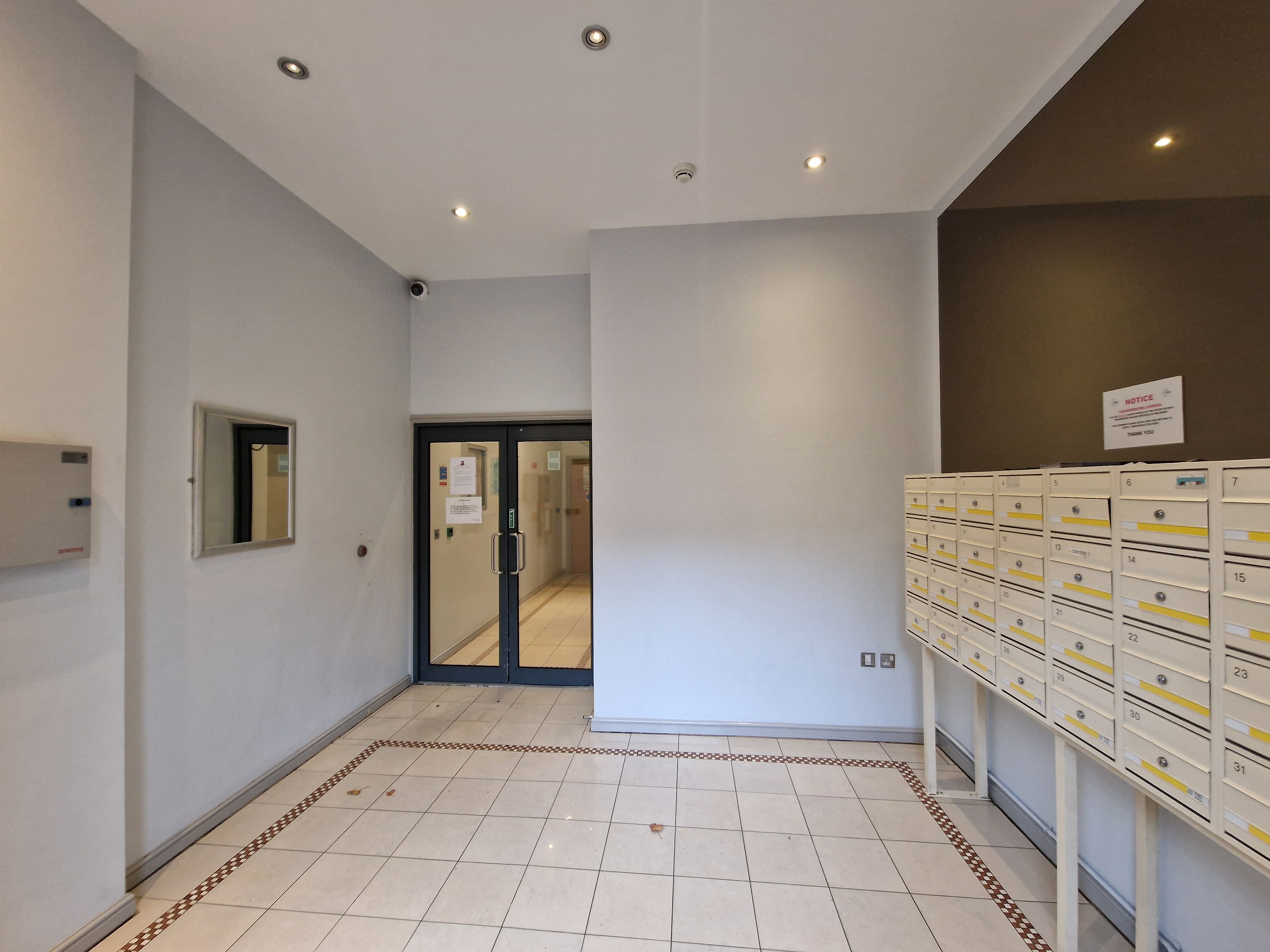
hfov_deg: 106.2
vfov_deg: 89.9
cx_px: 635
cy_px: 476
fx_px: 477
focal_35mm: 13
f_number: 2.2
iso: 250
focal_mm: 2.2
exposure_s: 1/50
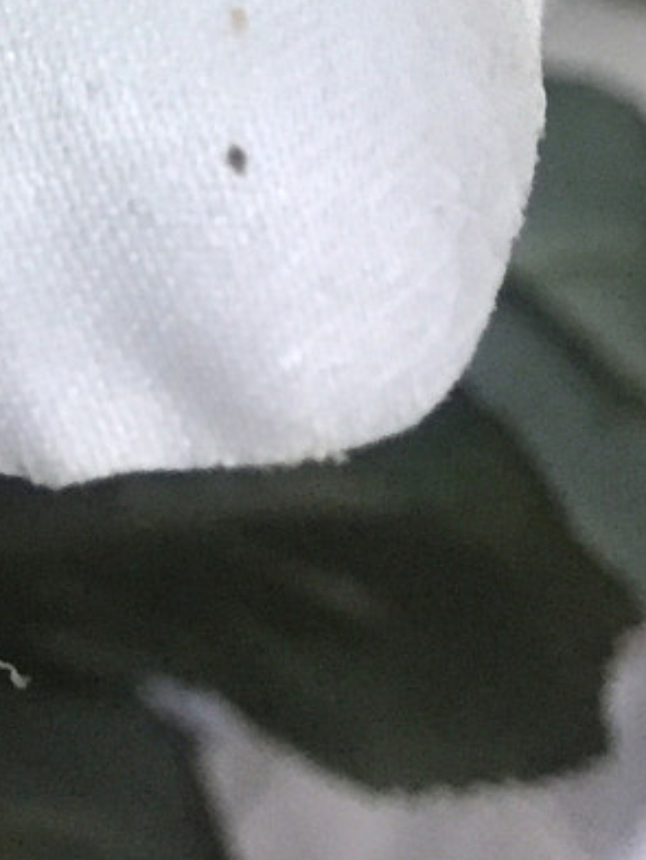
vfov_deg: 14.6
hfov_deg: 11.8
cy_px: -694
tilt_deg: -25.4
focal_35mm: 118
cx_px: -434
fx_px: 2935
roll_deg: -2.7
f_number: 2.2
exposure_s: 1/30
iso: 125
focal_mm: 4.15
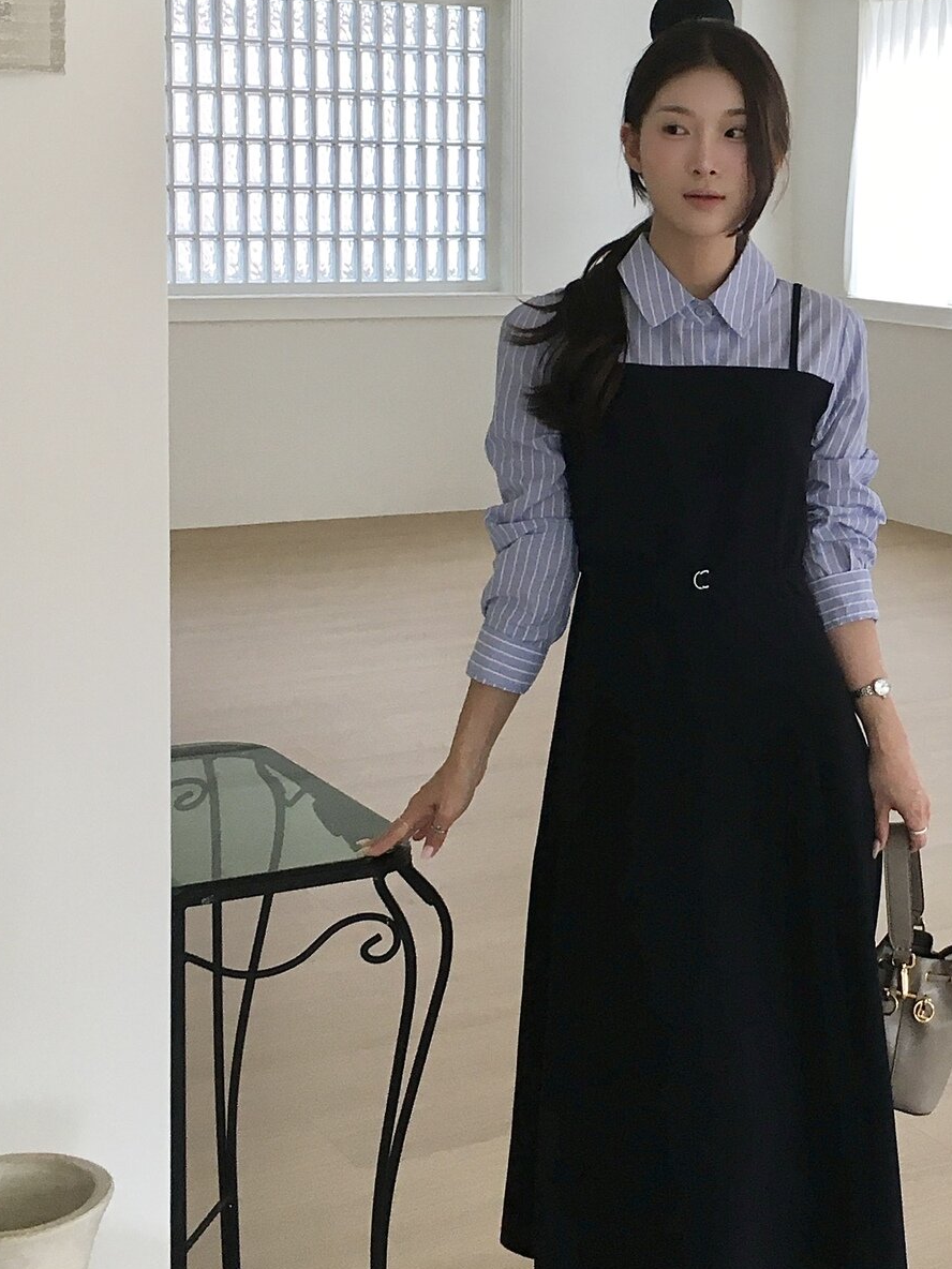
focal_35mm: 49
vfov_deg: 38.9
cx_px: 671
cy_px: 613
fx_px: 1797
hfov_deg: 29.4
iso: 32
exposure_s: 1/40
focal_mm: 4.15
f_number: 2.2
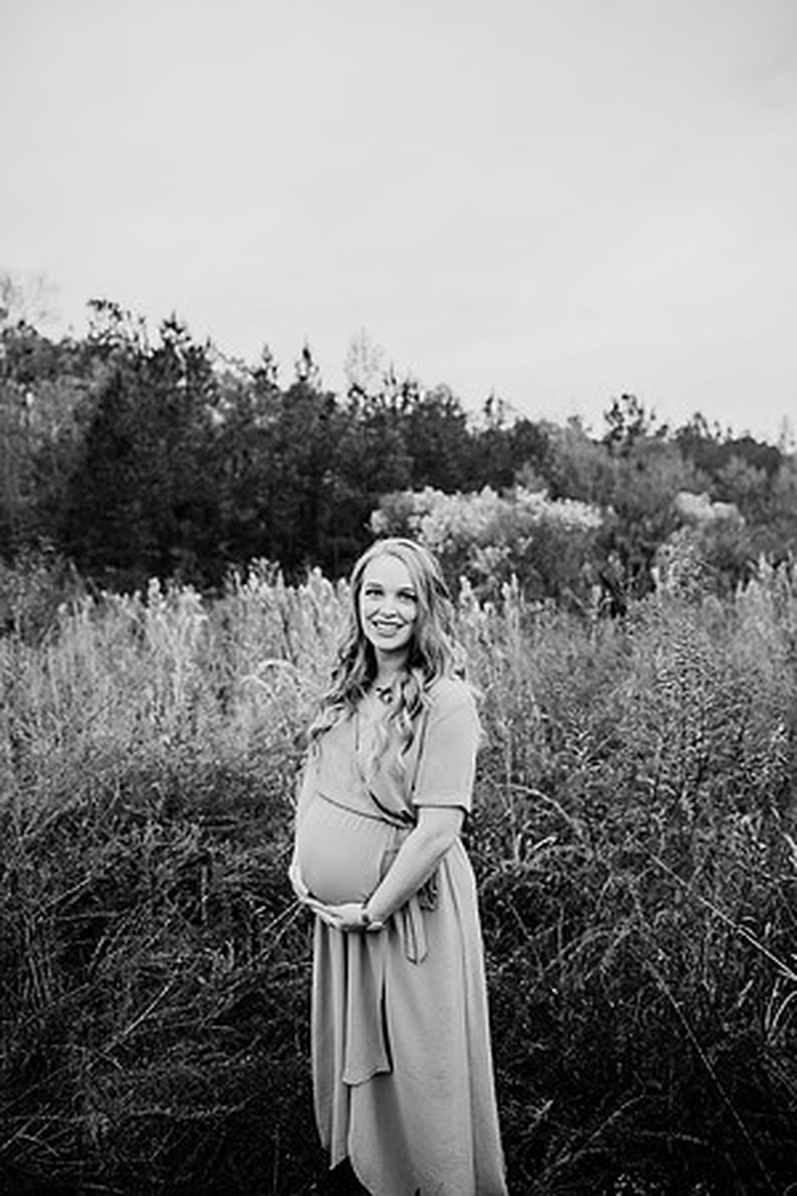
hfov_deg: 53.1
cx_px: 398
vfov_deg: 73.7
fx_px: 797
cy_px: 598
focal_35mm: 24
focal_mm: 24
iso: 400
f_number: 2.5
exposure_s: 1/250
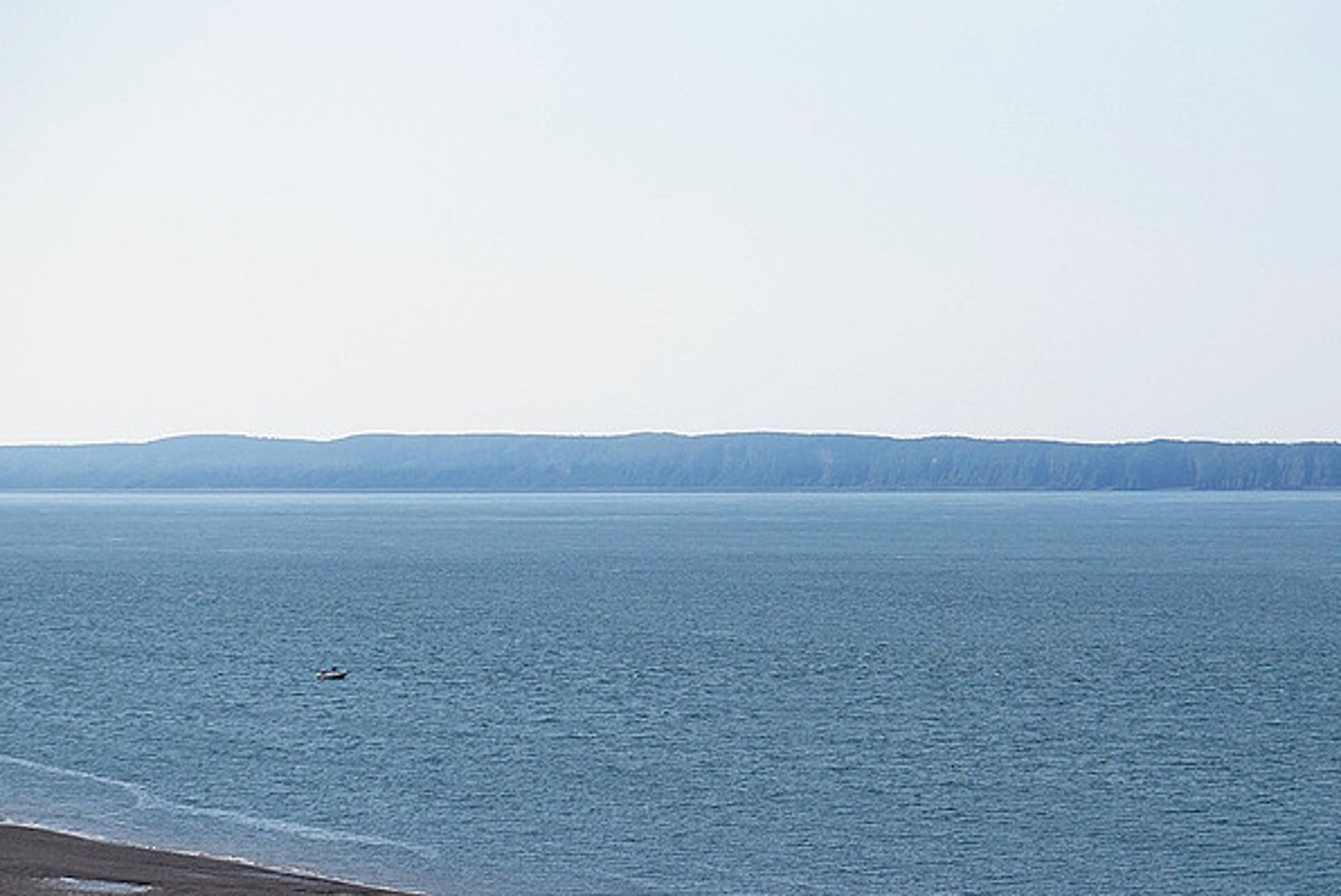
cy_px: 594
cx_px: 837
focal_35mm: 111
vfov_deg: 12.4
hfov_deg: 18.4
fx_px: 4124
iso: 800
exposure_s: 1/4000
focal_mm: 55
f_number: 5.6
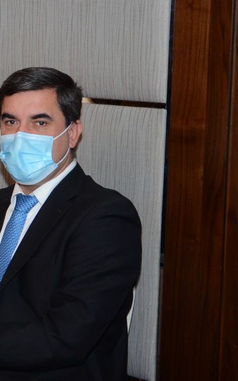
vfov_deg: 15.6
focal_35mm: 134
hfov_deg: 9.4
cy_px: 177
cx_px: -162
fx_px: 1393
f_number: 4.5
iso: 1600
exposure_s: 1/160
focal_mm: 40
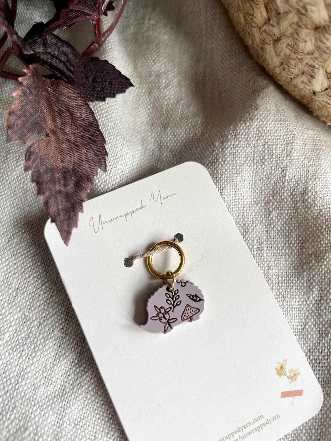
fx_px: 331
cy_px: 220
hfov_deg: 53.1
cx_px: 166
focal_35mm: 26
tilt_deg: -71.2
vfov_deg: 67.3
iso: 80
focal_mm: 4.2
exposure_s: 1/121
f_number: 1.6
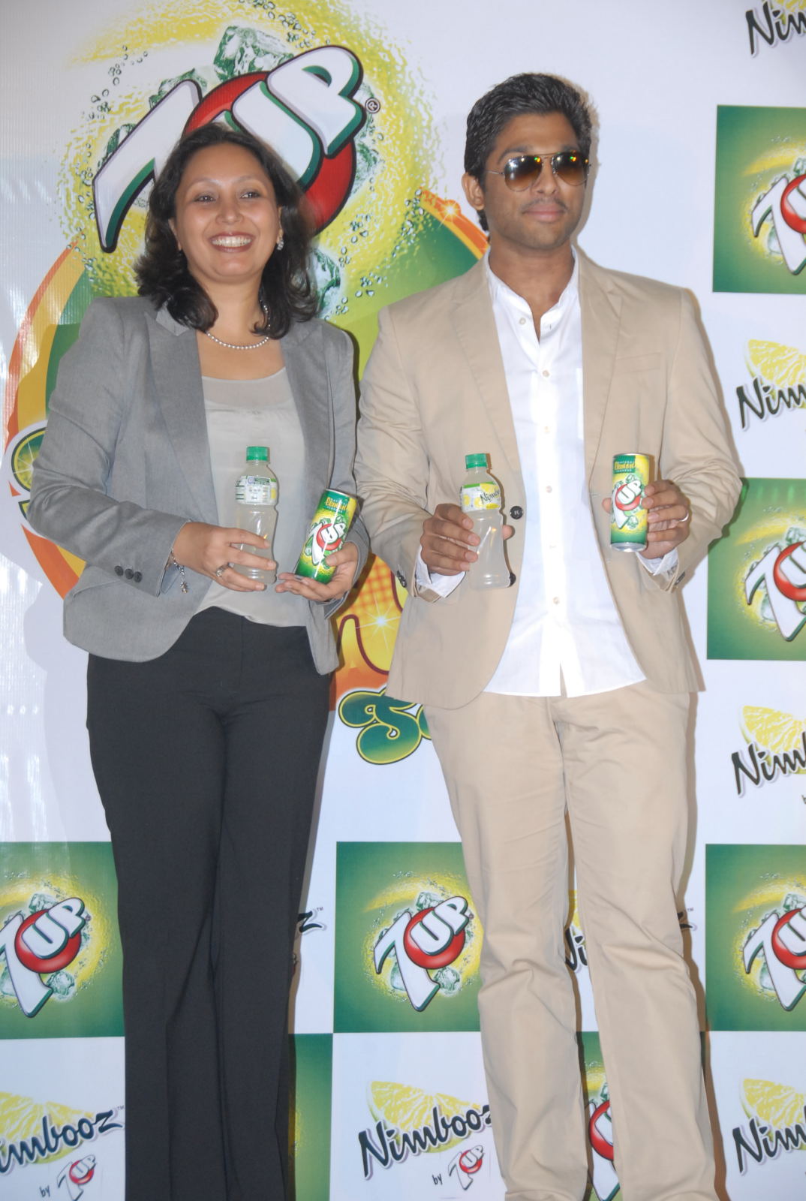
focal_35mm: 98
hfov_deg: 14.1
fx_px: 3259
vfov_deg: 20.9
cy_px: 600
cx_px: 403
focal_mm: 65
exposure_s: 1/100
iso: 500
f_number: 5.6
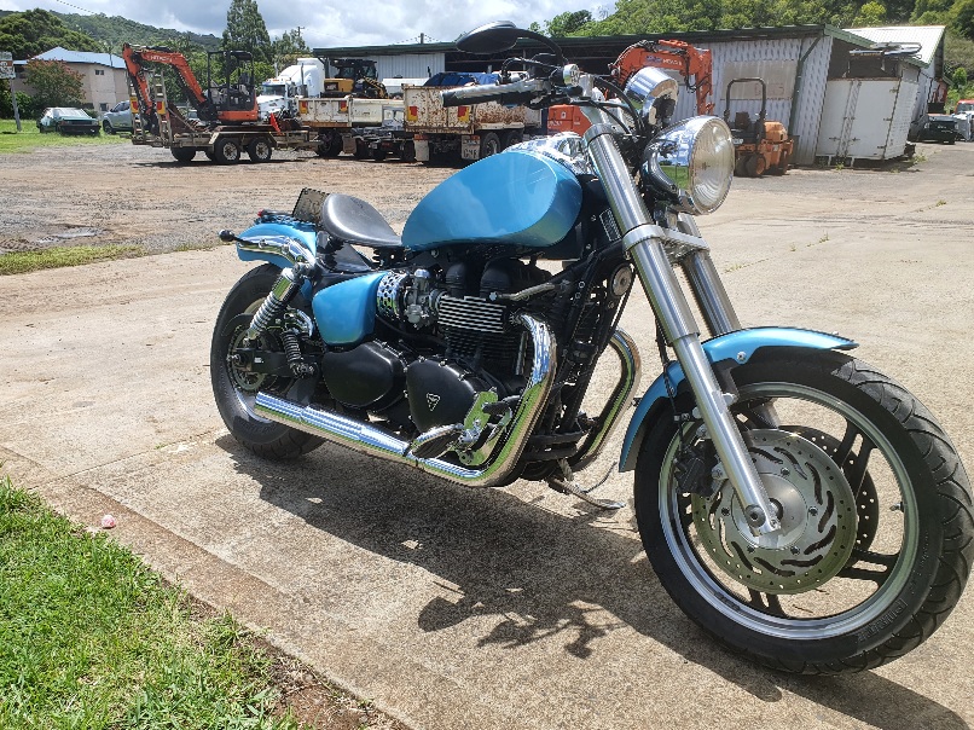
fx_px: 731
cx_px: 487
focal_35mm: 26
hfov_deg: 67.3
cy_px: 365
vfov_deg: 53.0
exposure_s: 1/1667
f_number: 2.4
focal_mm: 4.3
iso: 50
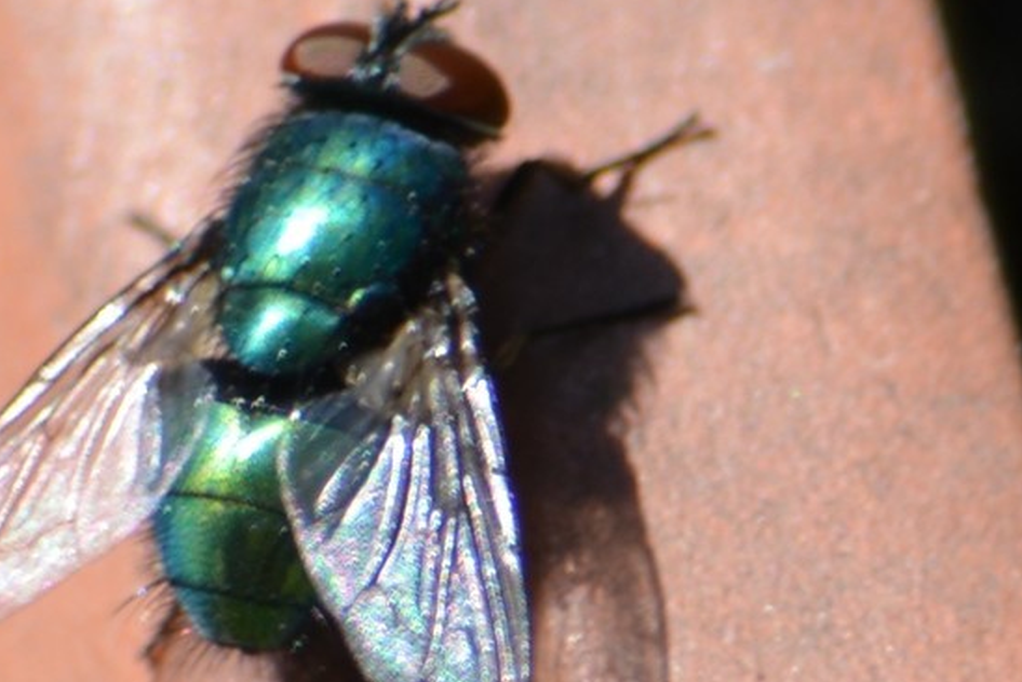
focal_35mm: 787
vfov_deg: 1.7
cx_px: 311
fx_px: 22340
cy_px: 365
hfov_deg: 2.6
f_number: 8
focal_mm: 300
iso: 100
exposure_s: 1/200
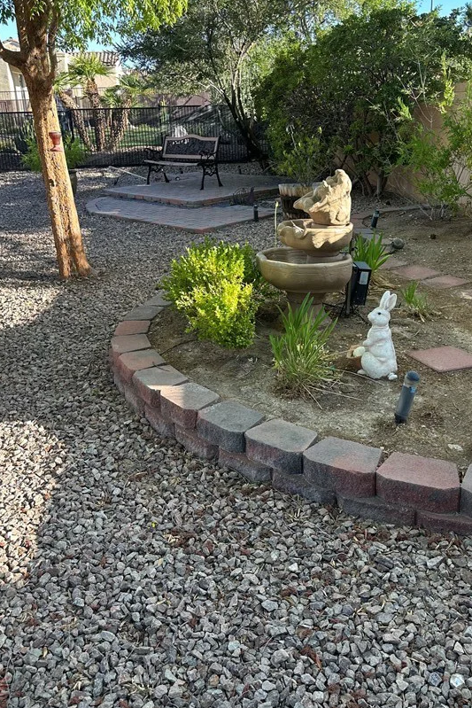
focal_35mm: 32
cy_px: 307
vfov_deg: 58.5
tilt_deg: -17.5
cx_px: 272
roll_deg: +2.0
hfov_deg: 41.0
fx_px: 629
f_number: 1.78
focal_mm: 6.86
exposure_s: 1/462
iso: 80
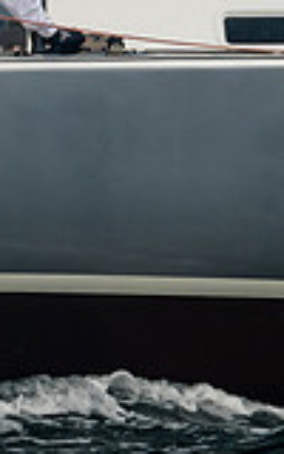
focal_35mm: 567
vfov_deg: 3.7
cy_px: -170
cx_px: -211
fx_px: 7022
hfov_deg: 2.3
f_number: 6.3
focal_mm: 103
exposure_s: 1/1250
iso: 160
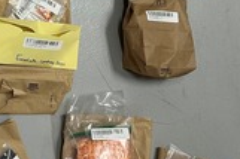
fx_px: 646
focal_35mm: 97
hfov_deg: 19.7
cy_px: -82
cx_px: -57
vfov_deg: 13.3
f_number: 1.5
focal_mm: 5.7
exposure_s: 1/60
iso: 80
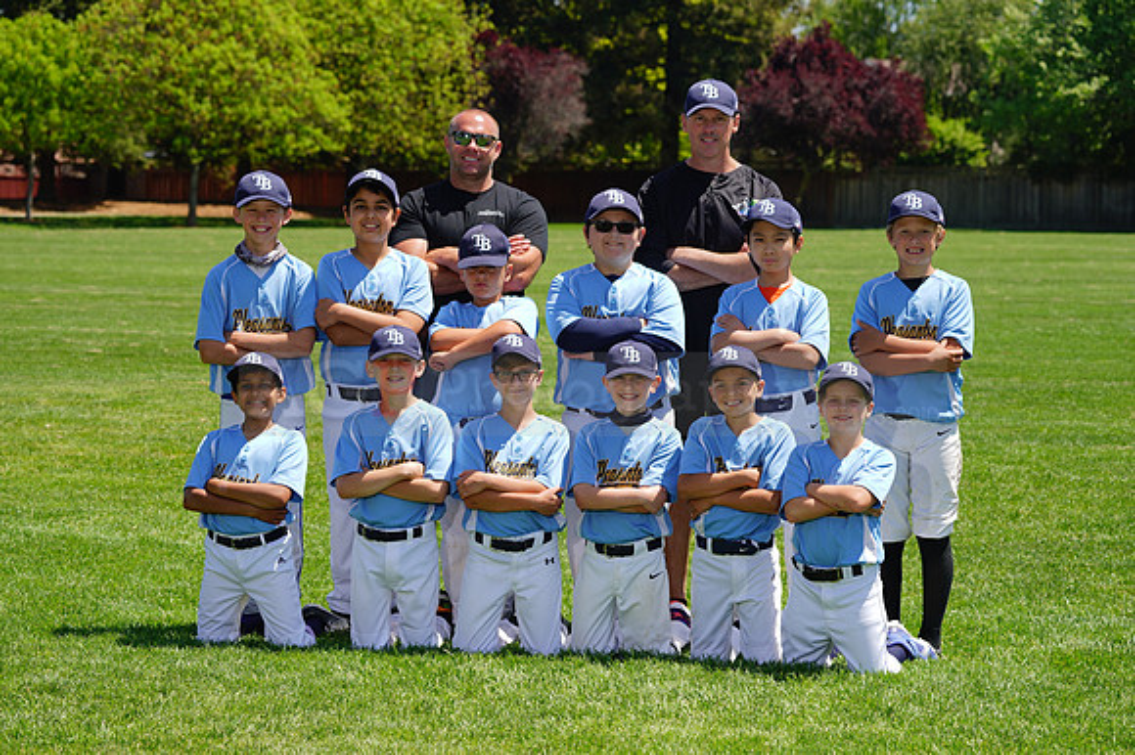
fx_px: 3497
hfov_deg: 18.4
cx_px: 568
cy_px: 378
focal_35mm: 111
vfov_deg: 12.3
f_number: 8
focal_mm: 111
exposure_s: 1/160
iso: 64
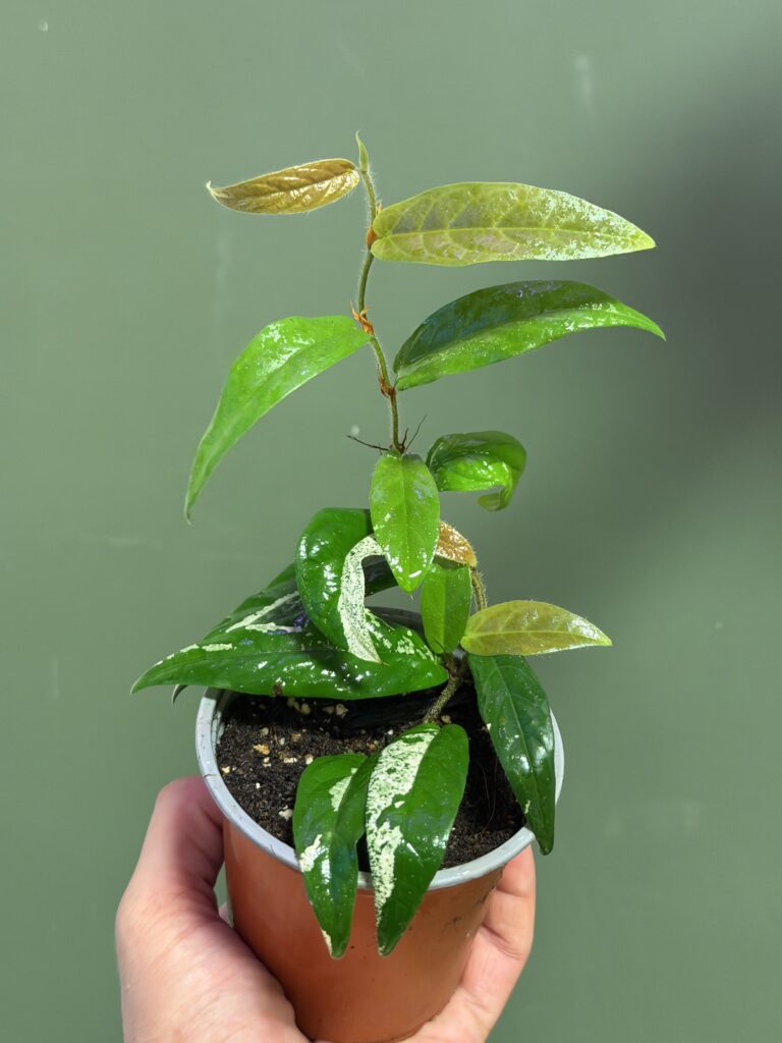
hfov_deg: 30.3
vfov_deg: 39.7
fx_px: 1446
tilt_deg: -6.0
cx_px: 391
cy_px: 522
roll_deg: -0.9
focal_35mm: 48
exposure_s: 1/33
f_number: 1.78
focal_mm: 6.76
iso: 500
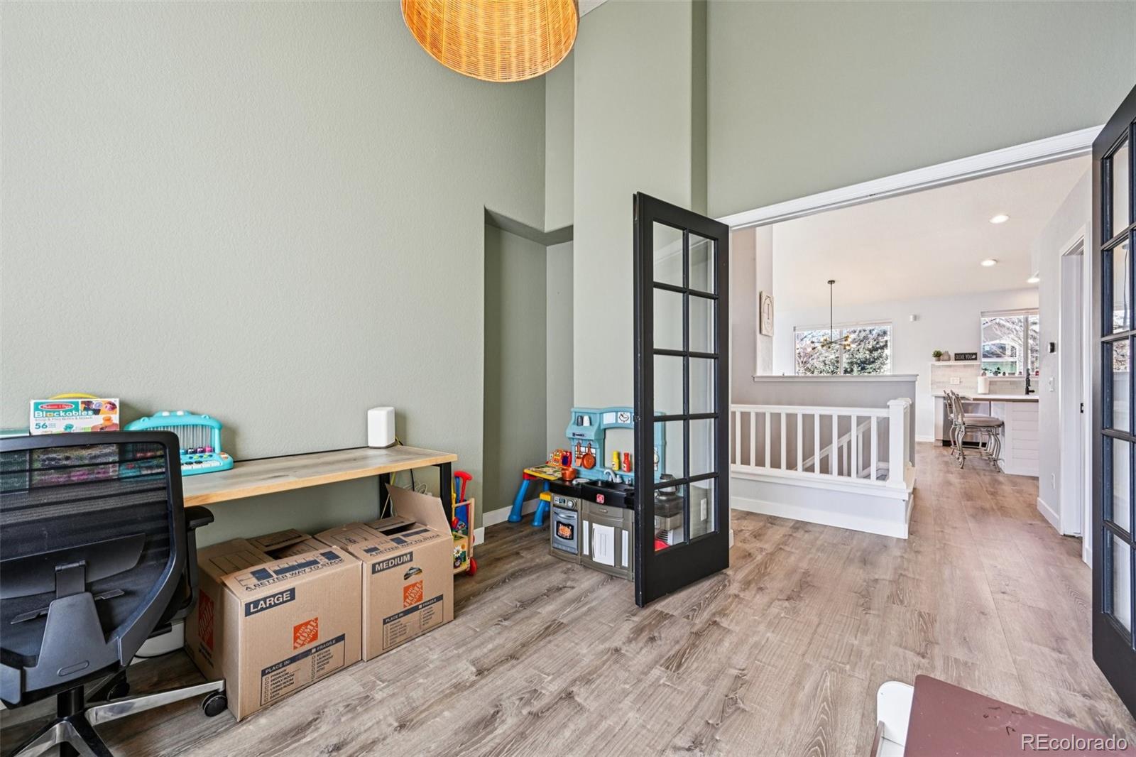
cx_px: 568
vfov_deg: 81.2
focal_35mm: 14
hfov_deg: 104.3
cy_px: 378
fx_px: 442
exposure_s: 1/13
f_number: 11
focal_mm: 14
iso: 400
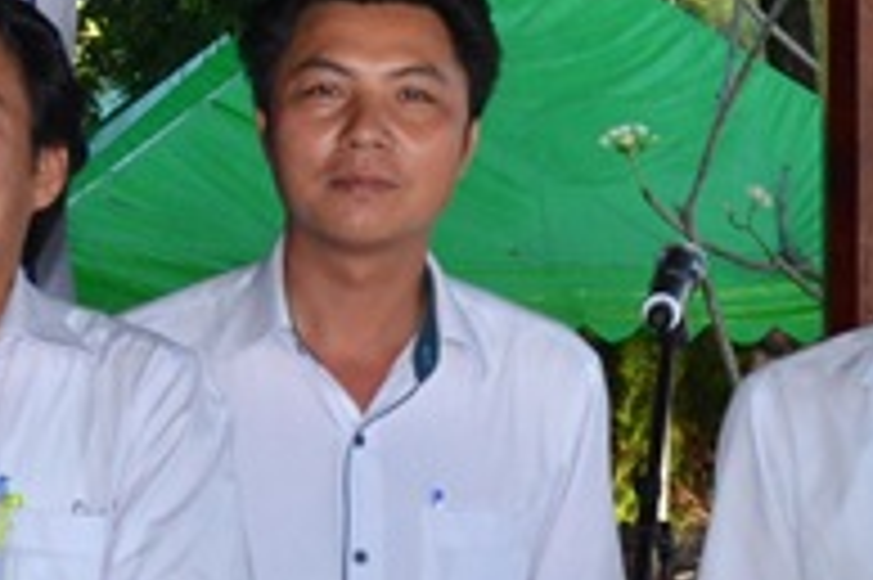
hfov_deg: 10.6
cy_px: 196
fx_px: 4603
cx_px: -176
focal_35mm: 190
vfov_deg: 7.2
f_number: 6.3
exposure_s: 1/125
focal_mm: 24
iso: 400
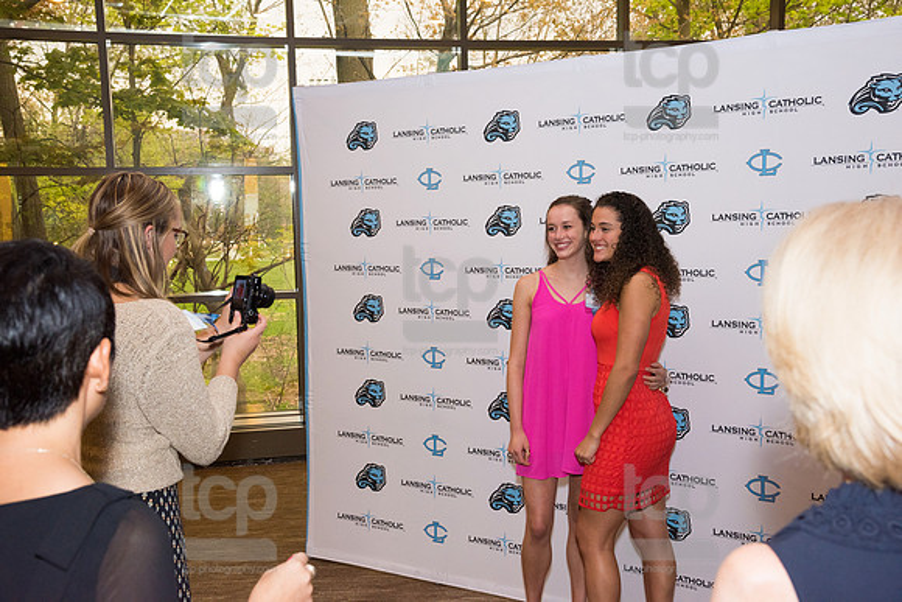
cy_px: 301
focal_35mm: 44
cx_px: 451
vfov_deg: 30.5
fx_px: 1103
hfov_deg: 44.5
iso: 1250
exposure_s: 1/200
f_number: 7.1
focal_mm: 44
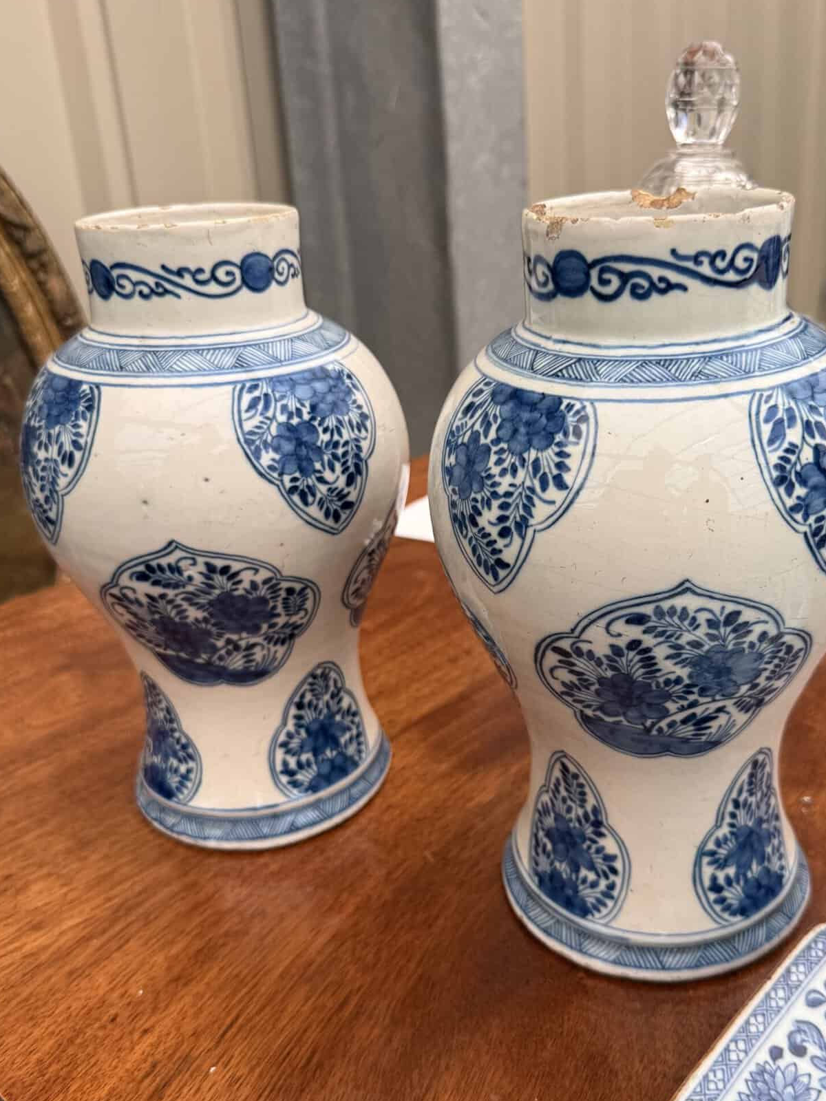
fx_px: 1018
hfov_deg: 44.0
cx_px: 489
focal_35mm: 32
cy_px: 594
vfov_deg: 56.7
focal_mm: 6.76
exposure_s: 1/254
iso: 64
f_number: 1.78
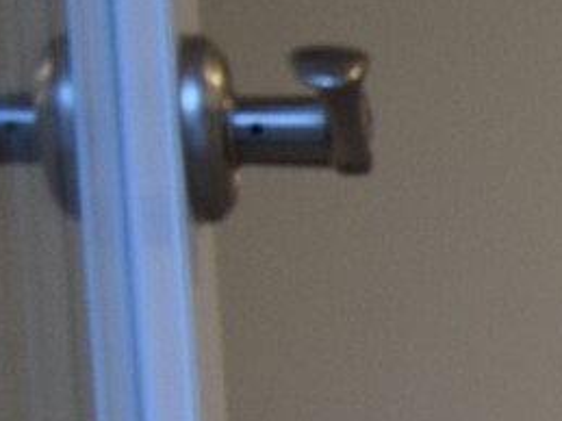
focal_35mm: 170
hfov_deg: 9.0
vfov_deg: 8.5
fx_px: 2759
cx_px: 1772
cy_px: 698
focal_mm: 18
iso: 560
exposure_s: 1/60
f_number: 4
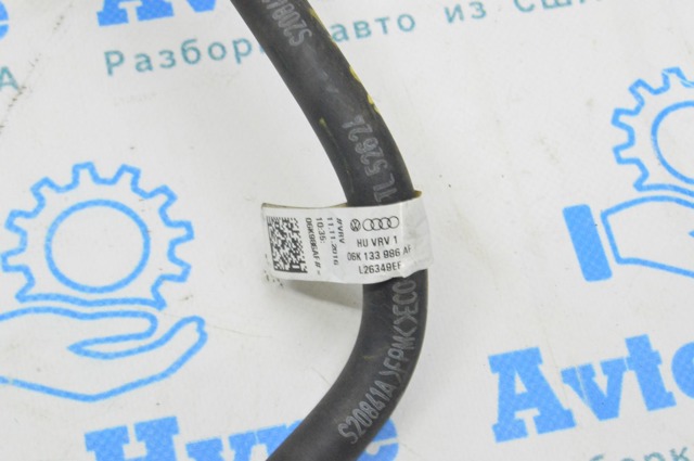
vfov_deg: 16.5
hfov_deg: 24.6
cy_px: 230
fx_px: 1588
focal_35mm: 82
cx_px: 347
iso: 6400
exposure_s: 1/15
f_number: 20
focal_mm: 55
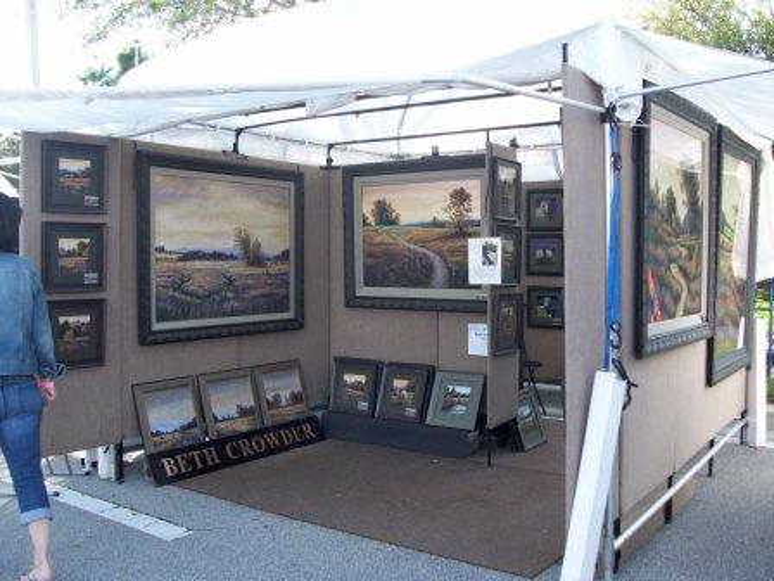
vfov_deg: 41.8
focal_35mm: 34
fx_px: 760
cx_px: 387
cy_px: 290
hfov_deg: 54.0
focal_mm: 5.7
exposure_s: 1/147
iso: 64
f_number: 2.8
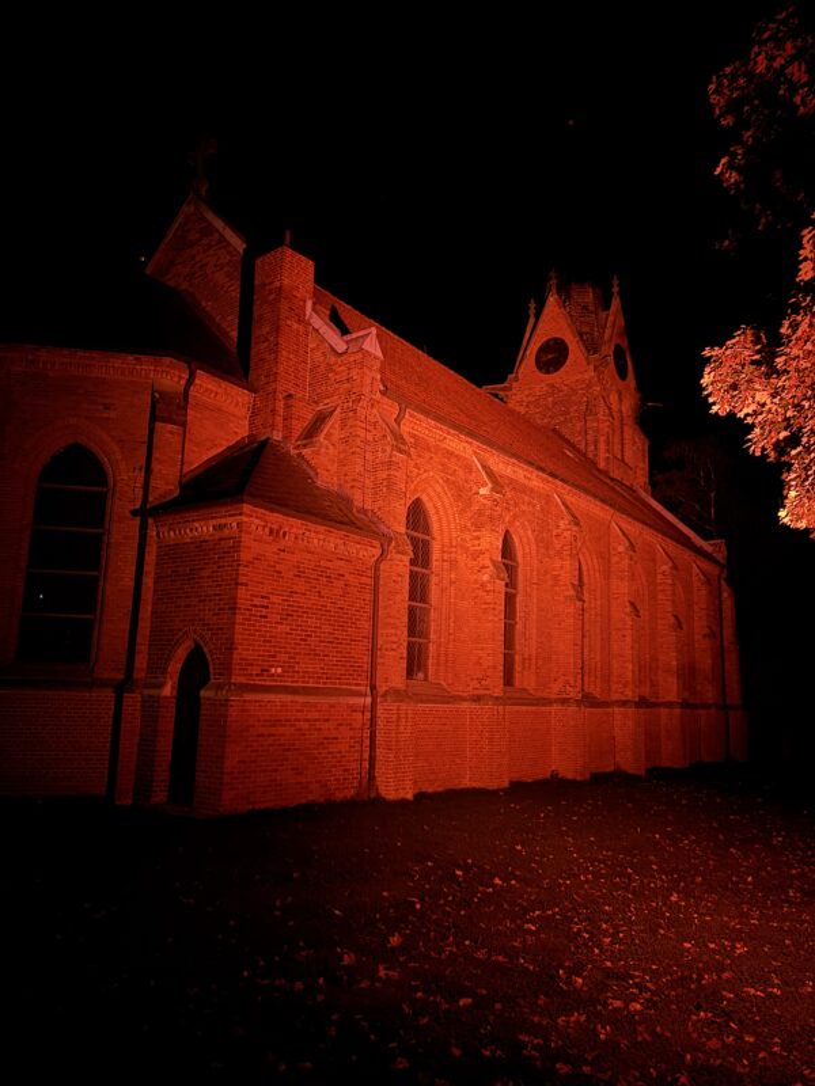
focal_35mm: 26
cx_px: 408
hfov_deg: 53.1
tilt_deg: +11.0
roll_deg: -1.9
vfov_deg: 67.3
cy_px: 543
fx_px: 816
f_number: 1.6
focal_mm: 5.96
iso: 1250
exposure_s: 1/5
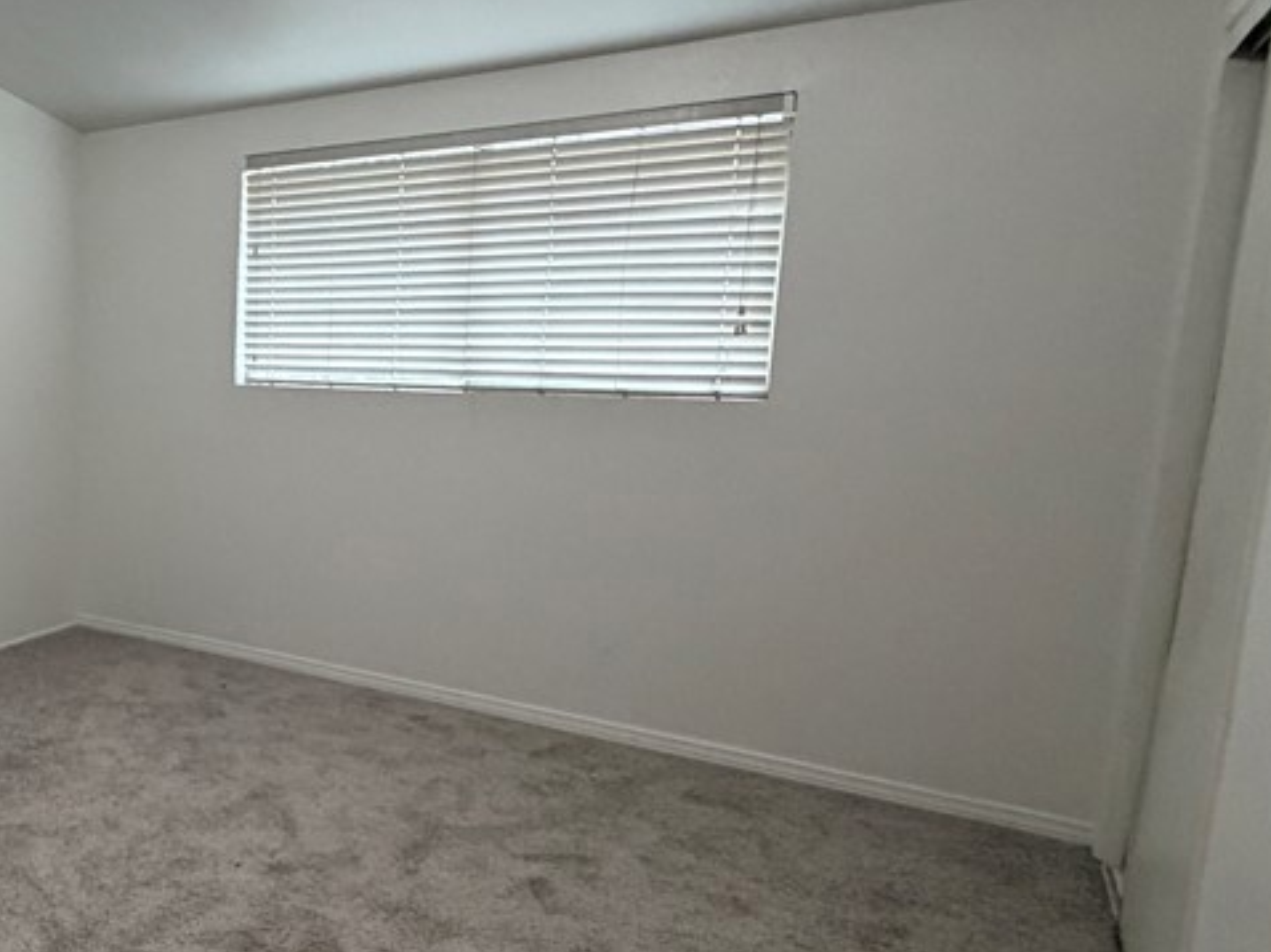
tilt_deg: -7.8
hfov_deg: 50.1
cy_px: 495
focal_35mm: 30
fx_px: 1101
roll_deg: +0.2
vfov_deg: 46.7
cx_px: 35
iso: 400
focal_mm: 2.22
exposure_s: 1/60
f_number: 2.2
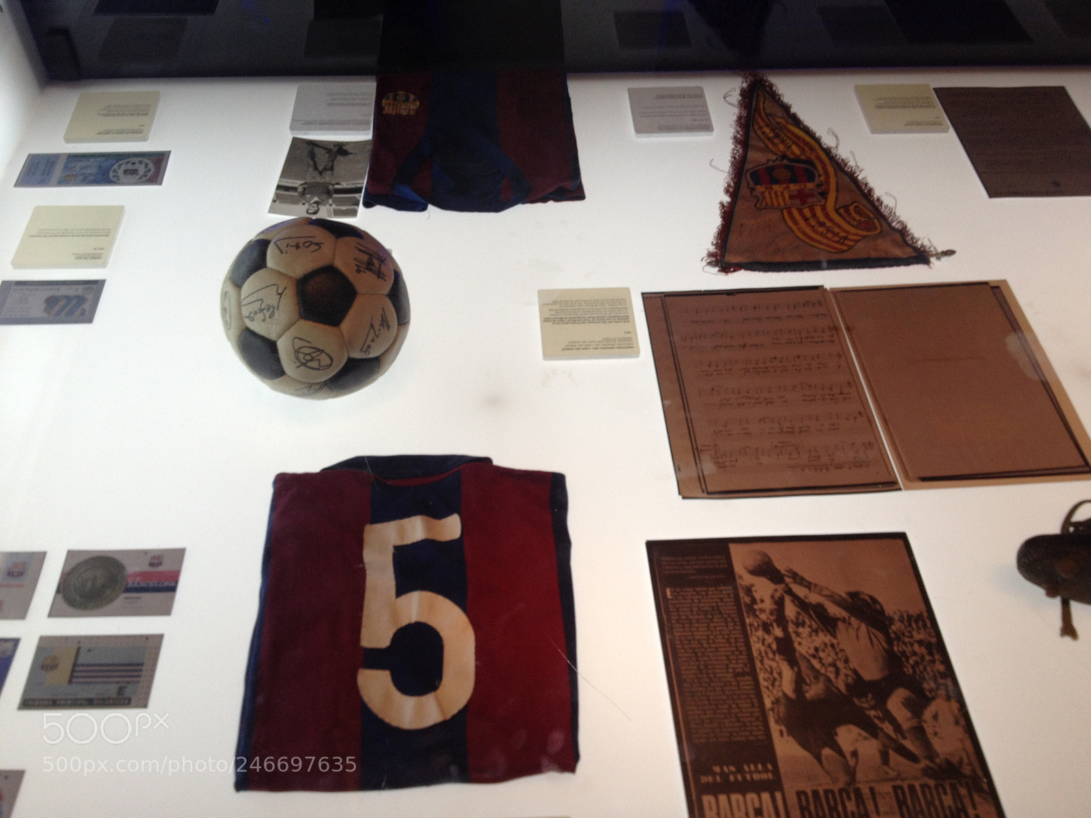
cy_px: 409
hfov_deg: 52.6
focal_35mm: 35
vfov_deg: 40.7
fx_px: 1103
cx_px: 546
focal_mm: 4.28
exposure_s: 1/40
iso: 50
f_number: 2.4
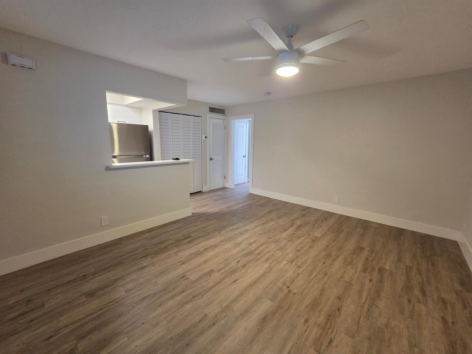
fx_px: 177
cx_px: 236
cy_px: 177
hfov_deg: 106.2
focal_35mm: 13
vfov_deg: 89.9
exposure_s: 1/60
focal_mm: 2.2
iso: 500
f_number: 2.2
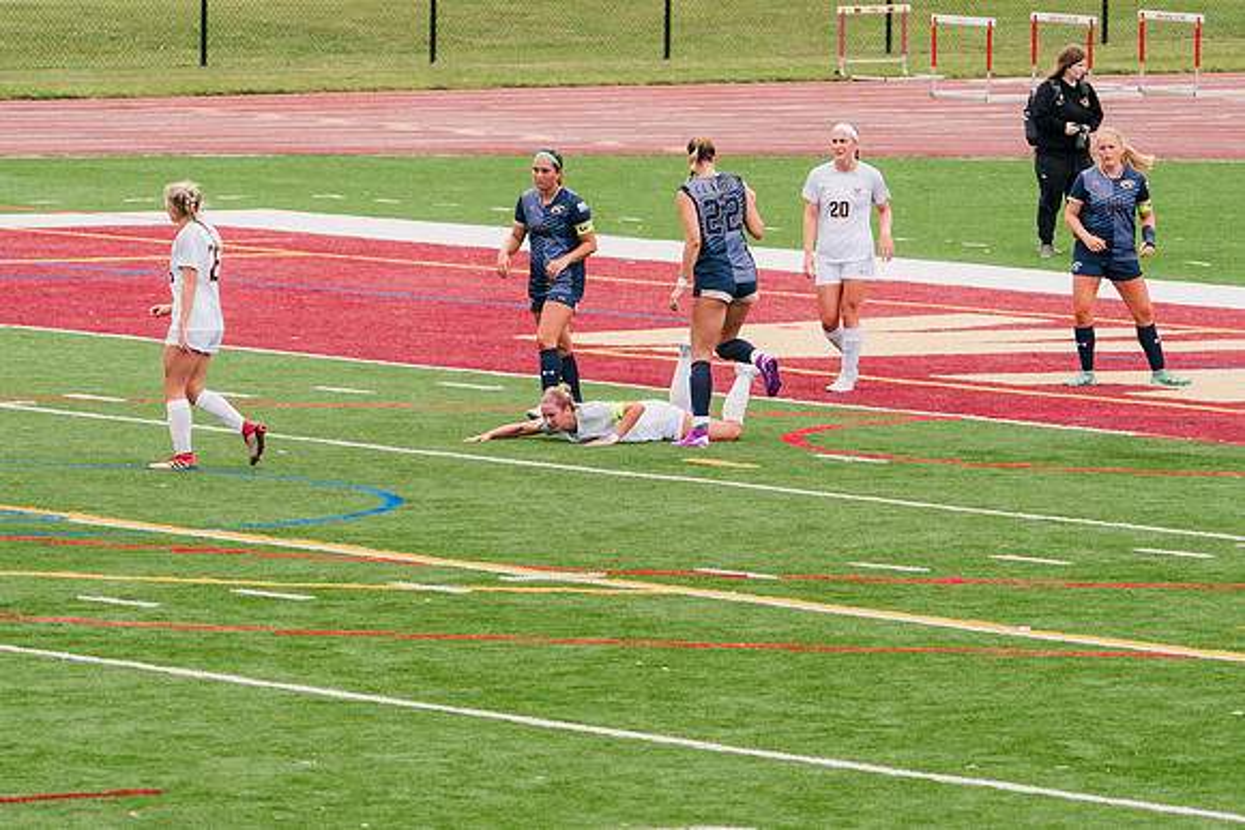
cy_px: 467
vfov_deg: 4.4
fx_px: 10927
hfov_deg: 6.5
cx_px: 602
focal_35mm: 316
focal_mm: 200
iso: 640
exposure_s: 1/1600
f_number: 5.6
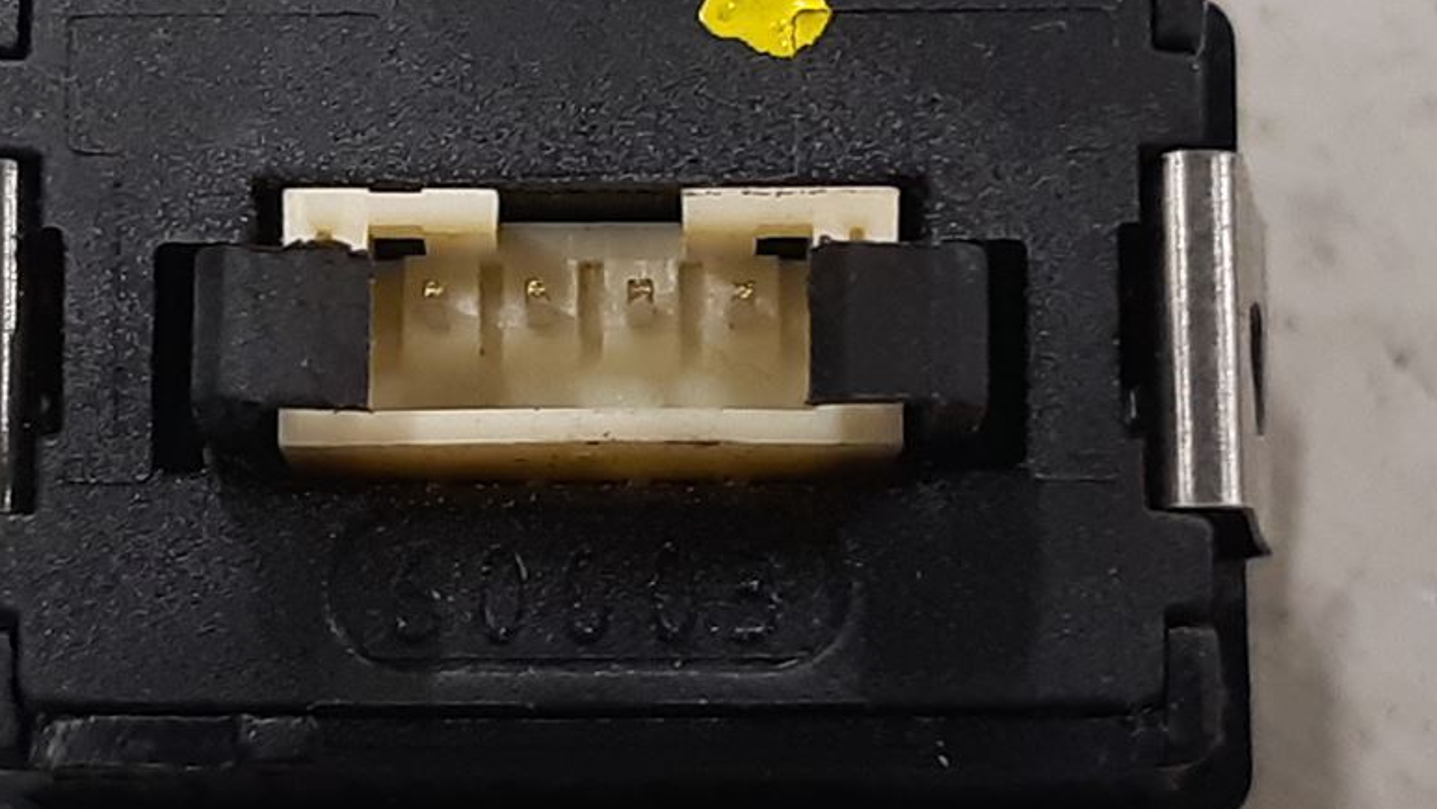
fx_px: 2858
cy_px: 314
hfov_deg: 28.1
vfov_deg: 16.1
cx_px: 485
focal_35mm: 75
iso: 160
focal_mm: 3.93
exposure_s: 1/50
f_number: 1.7
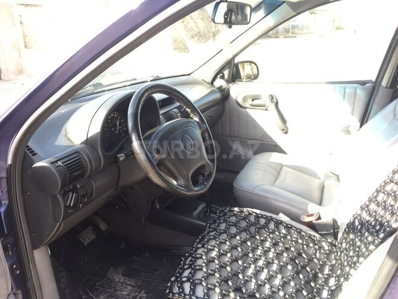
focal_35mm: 29
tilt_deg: -18.9
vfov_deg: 48.2
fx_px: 333
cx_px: 199
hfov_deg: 61.7
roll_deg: +2.6
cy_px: 150
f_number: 2.2
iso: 32
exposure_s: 1/100
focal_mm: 4.15
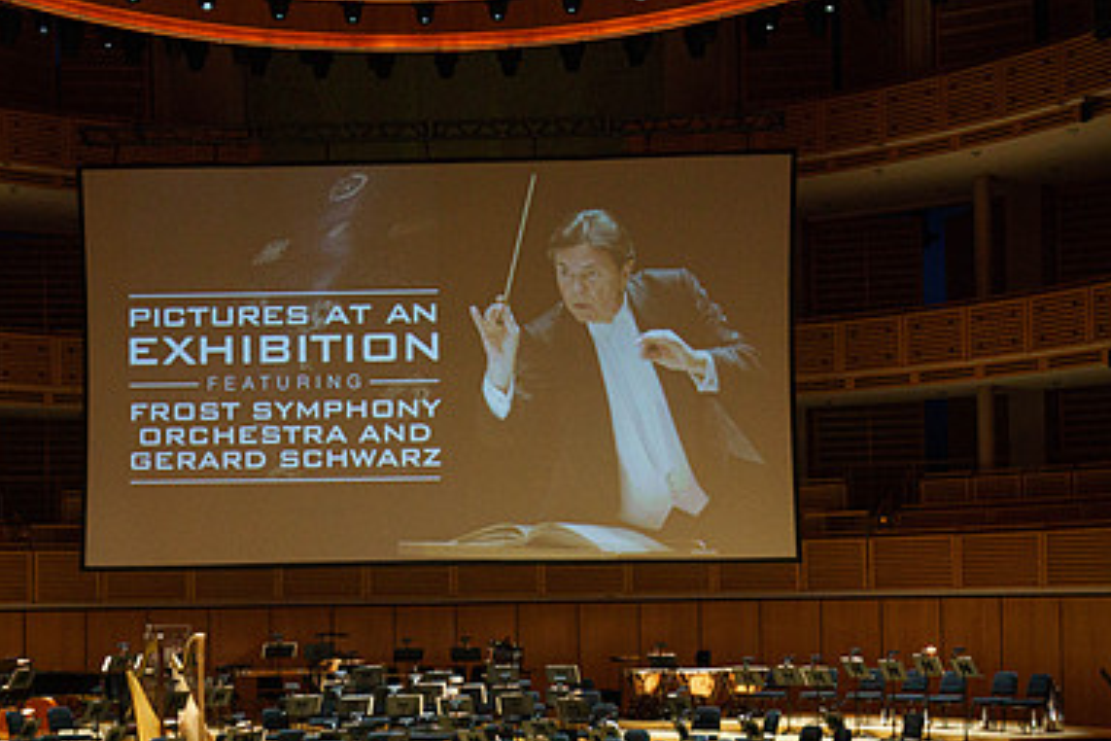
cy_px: 538
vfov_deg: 20.2
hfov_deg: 30.0
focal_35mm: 67
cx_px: 464
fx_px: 2068
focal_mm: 43
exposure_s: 1/200
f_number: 5.6
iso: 2500
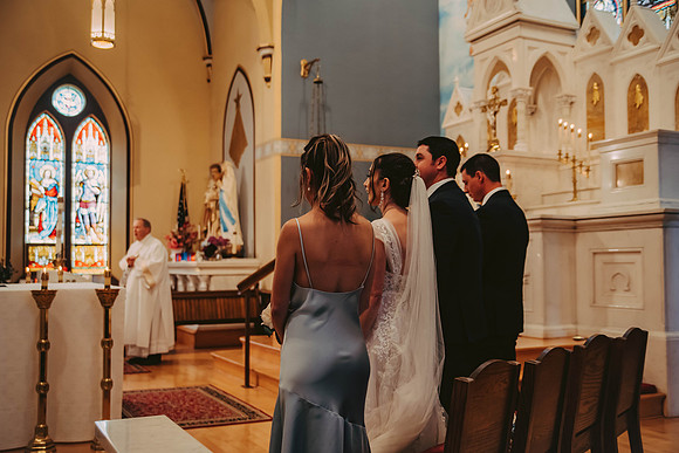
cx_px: 340
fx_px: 704
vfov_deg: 35.7
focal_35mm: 37
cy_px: 226
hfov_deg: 51.5
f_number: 2.8
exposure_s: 1/100
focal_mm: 36
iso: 800
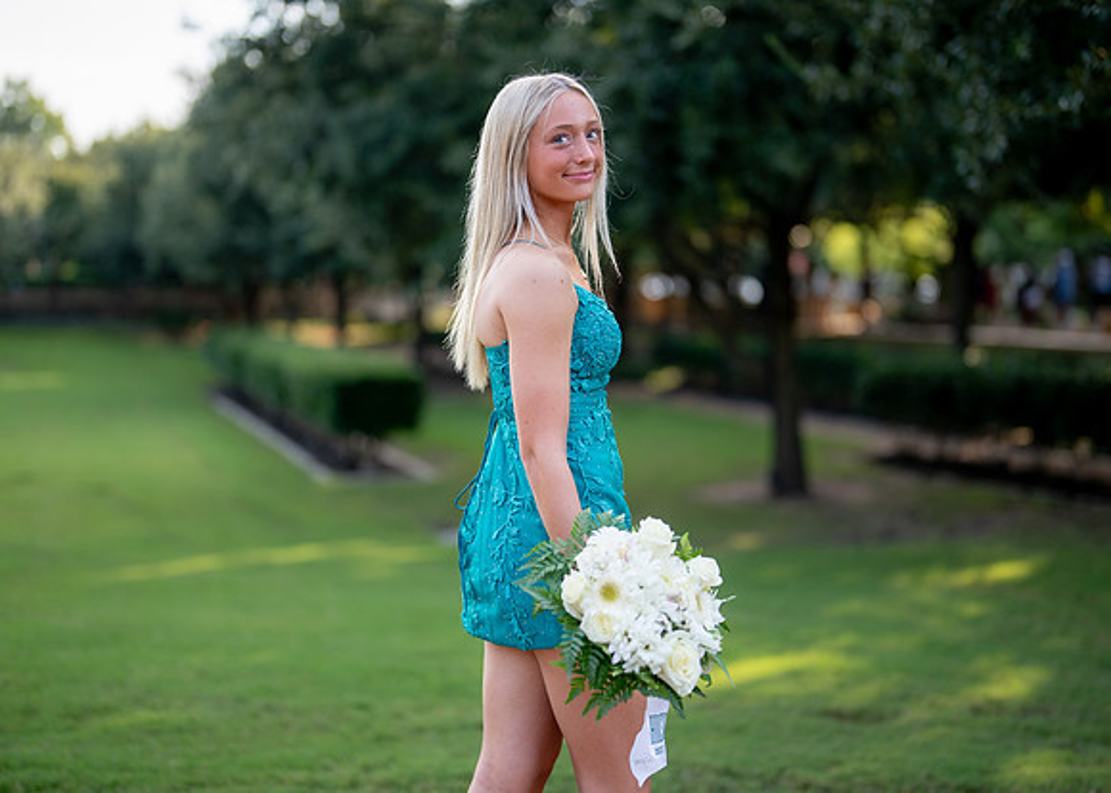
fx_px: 1772
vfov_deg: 25.2
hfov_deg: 34.8
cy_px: 376
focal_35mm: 56
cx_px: 566
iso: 200
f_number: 1.2
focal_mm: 50
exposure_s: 1/2500
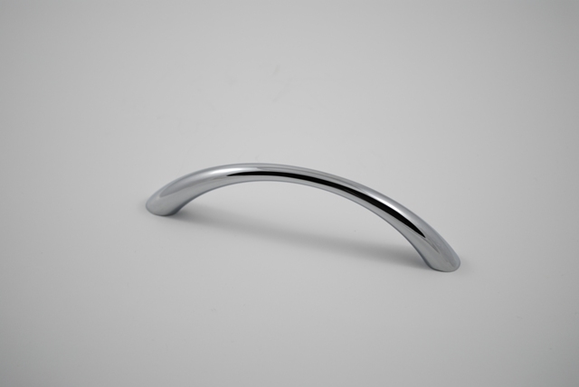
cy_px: 194
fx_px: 1062
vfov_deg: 20.7
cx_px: 290
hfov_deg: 30.5
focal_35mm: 66
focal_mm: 44
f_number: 5.3
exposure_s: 1/30
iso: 100
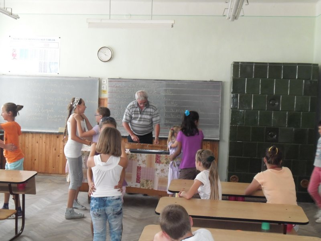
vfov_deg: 32.9
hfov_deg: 42.9
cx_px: 160
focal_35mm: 44
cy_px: 120
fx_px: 408
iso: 400
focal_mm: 7.8
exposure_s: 1/45
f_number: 4.5
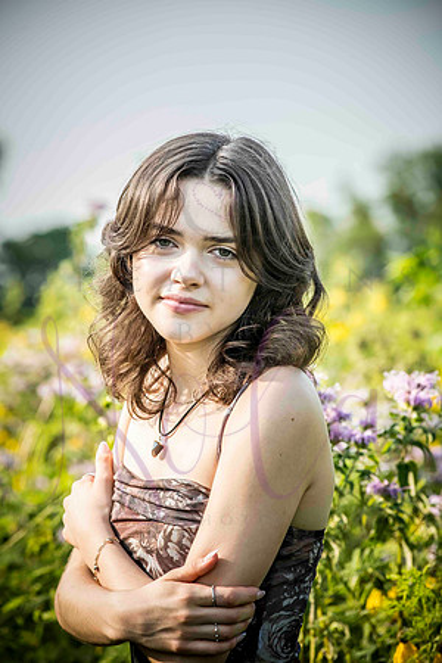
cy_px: 332
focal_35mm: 170
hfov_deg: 8.1
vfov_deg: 12.1
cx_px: 221
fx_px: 3131
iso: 400
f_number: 7.1
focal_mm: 170
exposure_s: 1/320
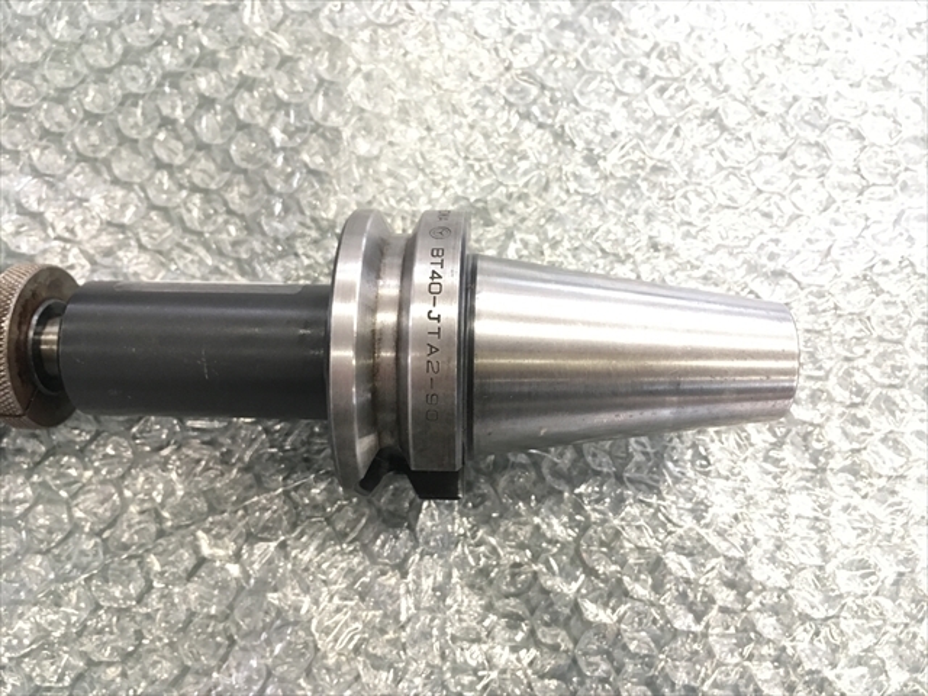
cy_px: 348
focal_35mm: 29
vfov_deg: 48.2
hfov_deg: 61.7
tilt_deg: -75.8
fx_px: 777
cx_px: 464
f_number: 2.2
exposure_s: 1/30
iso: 160
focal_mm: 4.15
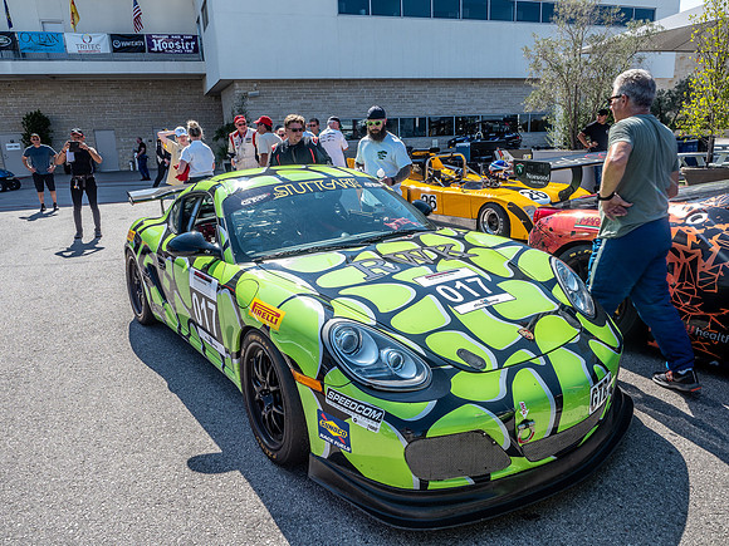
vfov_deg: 56.8
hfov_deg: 71.6
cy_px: 273
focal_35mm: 24
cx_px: 364
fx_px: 505
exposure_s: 1/125
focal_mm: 12
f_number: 7.1
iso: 64
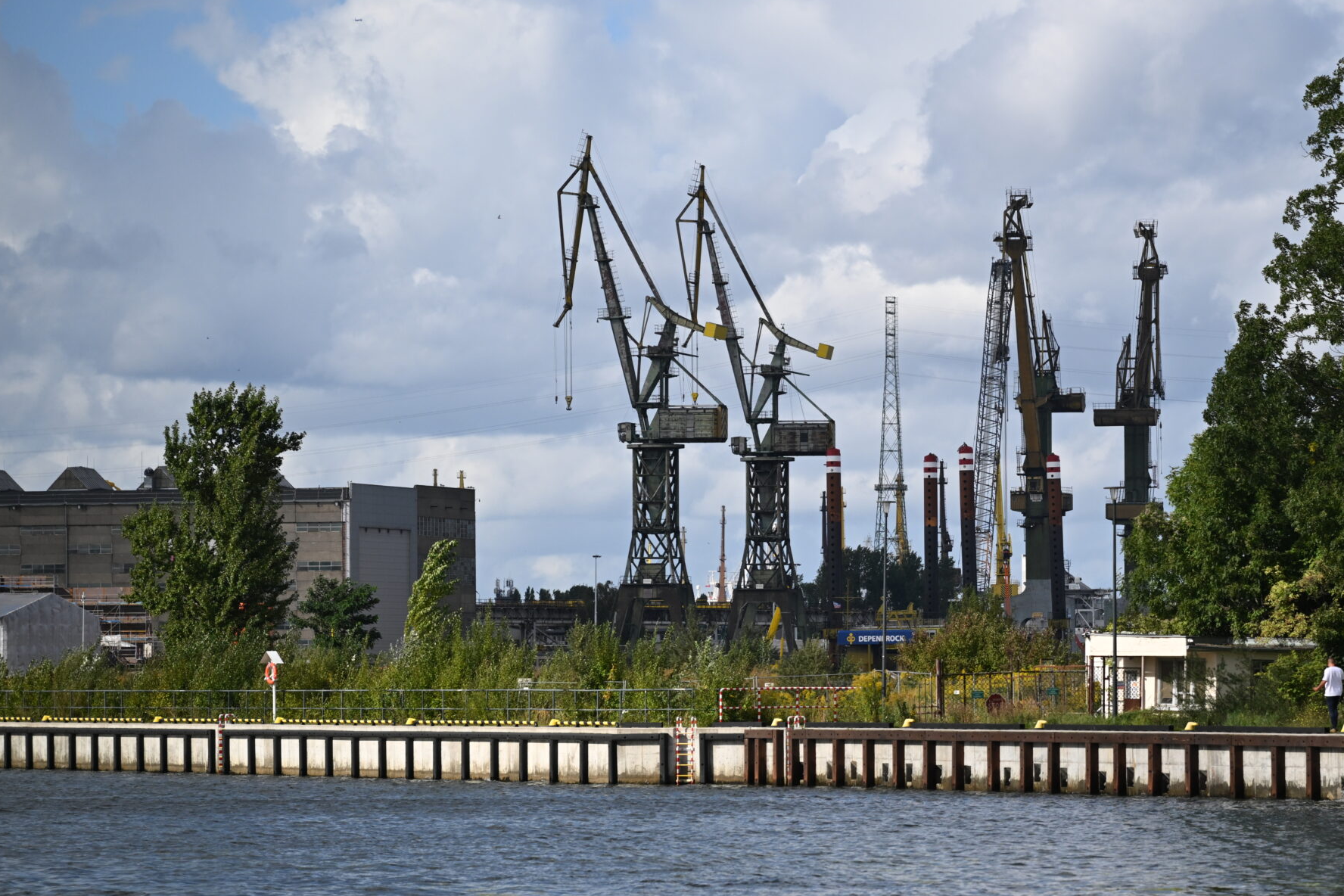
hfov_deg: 11.9
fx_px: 6458
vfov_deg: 7.9
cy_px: 490
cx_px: 964
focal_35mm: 173
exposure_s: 1/5000
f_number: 4
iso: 400
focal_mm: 120
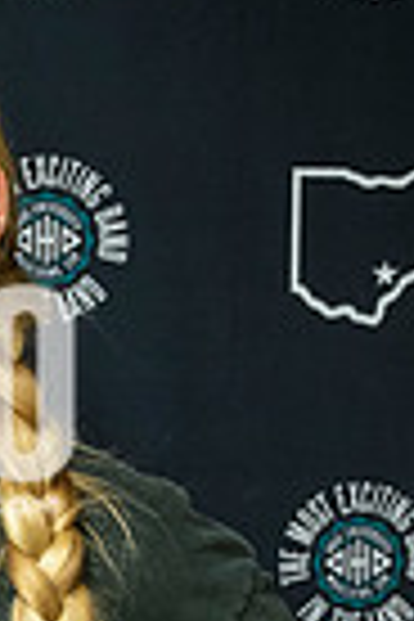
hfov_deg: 11.1
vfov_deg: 16.9
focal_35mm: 121
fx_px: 2087
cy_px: 410
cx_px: -126
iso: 1250
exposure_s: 1/60
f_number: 4
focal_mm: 37
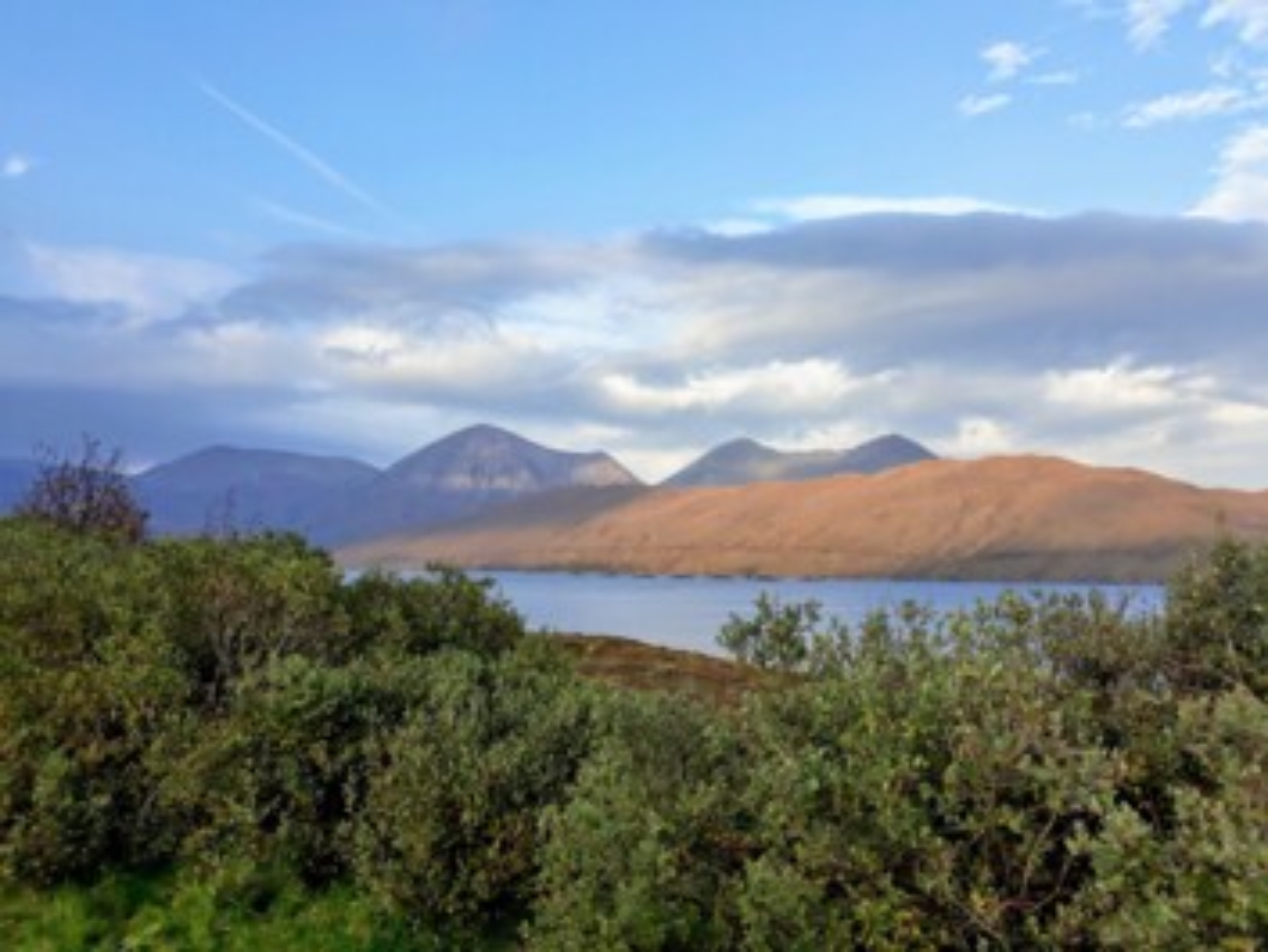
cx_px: 634
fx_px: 989
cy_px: 476
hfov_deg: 65.3
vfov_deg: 51.4
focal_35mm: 27
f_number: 1.7
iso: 40
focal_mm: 3.71
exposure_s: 1/778
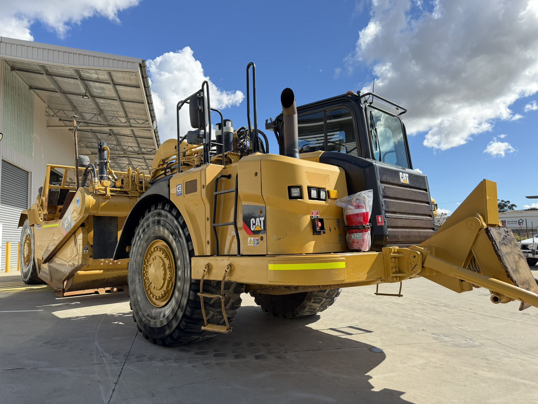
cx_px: 269
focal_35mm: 24
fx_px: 373
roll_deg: +2.7
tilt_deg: +4.4
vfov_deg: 56.8
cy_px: 202
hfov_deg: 71.6
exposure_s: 1/2445
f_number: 1.78
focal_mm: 6.76
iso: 100
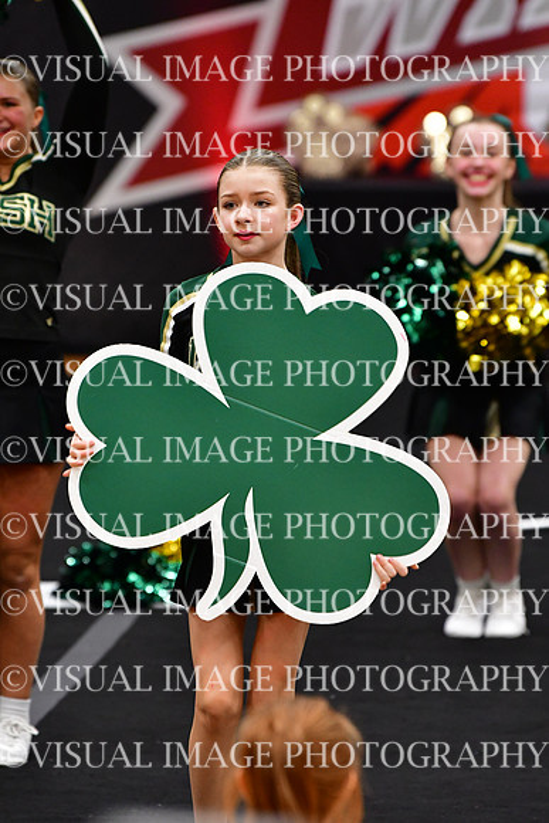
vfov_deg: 6.9
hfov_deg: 4.6
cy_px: 412
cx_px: 274
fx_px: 6858
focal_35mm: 300
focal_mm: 200
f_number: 3.5
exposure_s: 1/500
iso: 4000
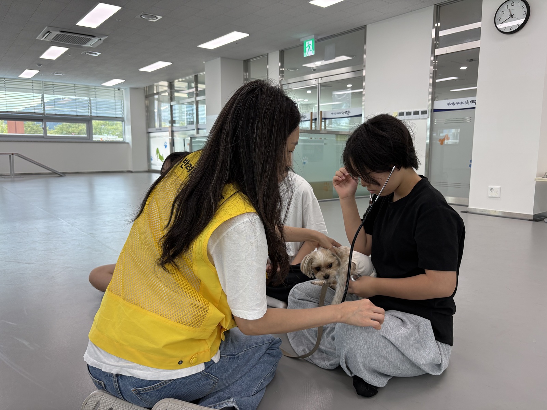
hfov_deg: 67.3
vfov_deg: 53.1
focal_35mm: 26
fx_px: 411
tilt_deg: -7.5
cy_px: 205
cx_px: 274
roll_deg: +0.6
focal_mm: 5.96
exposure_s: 1/125
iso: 40
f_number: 1.6
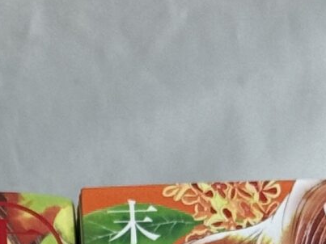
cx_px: -190
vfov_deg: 4.7
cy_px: 688
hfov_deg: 6.4
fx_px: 2872
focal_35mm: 305
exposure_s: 1/78
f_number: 1.78
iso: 64
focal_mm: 6.76
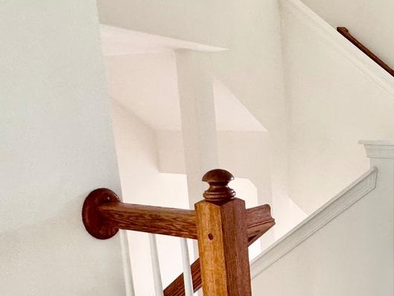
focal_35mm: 38
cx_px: 398
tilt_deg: -11.1
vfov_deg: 37.1
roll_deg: +0.9
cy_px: 209
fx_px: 432
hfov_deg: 42.1
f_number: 2.2
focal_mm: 2.22
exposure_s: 1/99
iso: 200
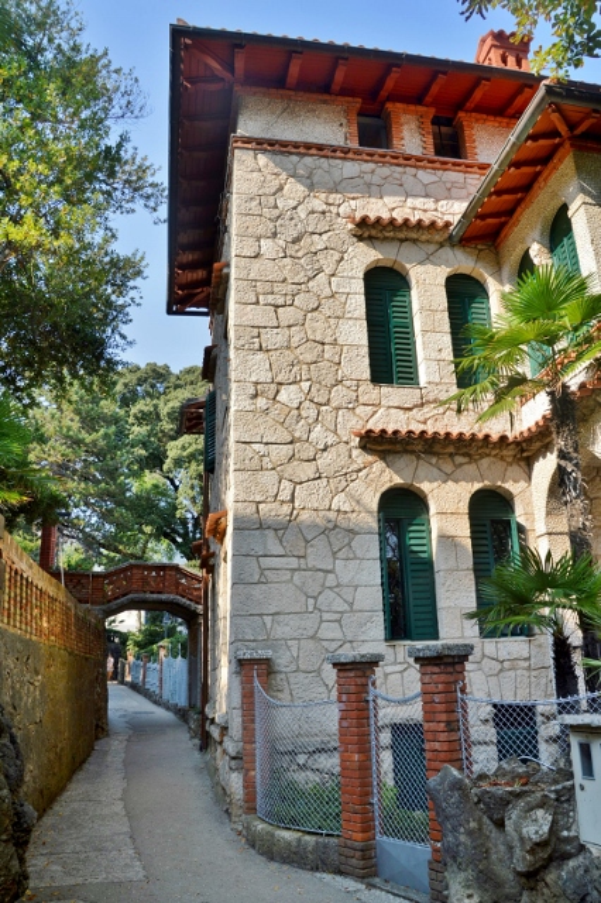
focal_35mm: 27
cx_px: 300
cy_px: 452
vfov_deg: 67.4
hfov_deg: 47.9
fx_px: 677
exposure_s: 1/160
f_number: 6.3
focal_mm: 18
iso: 100
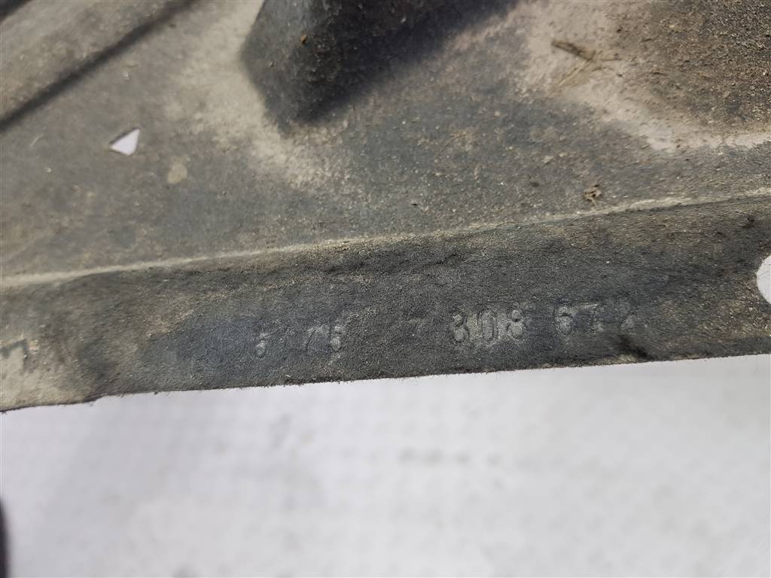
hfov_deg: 67.3
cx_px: 386
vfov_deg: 53.1
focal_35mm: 26
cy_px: 289
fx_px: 579
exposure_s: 1/50
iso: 50
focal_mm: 4.2
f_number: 1.7
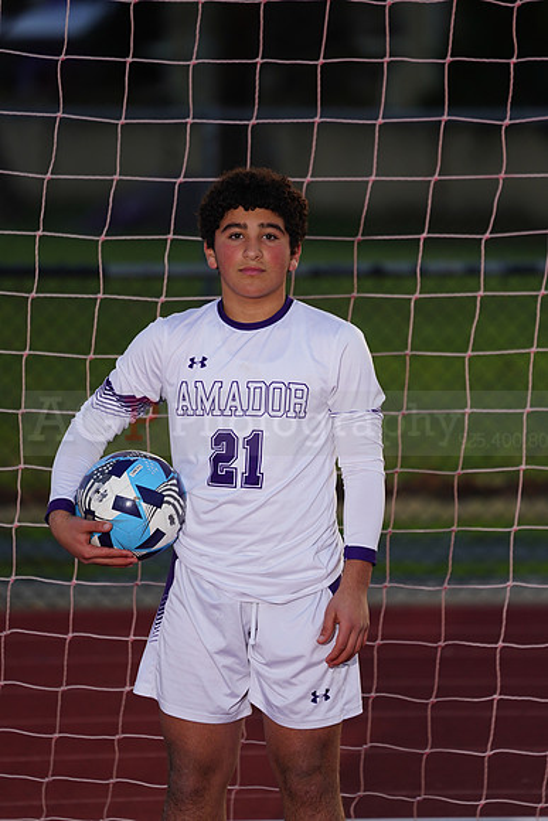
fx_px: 7325
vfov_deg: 6.4
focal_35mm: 321
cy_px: 410
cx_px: 274
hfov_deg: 4.3
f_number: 5.6
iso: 320
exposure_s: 1/250
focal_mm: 321
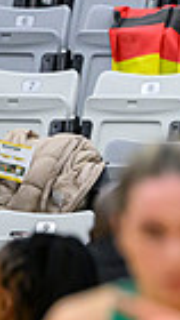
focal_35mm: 1040
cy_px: 185
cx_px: 605
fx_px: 8803
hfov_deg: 1.2
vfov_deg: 2.1
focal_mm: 200
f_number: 3.2
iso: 4000
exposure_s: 1/1000
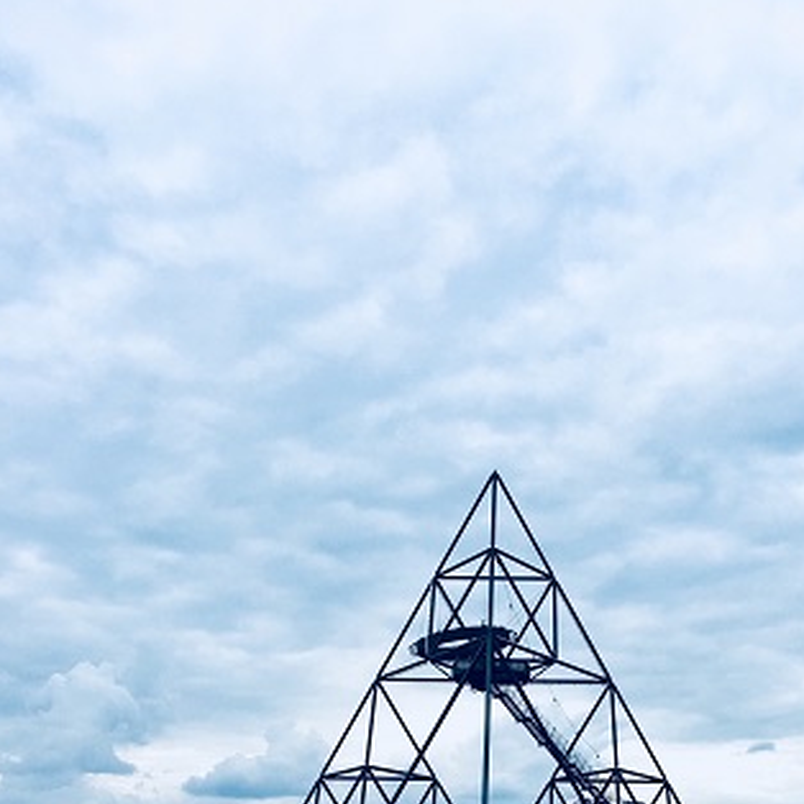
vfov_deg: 32.5
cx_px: 504
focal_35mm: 49
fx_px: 1288
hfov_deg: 34.5
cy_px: 760
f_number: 2.2
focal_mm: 4.15
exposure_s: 1/557
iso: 25
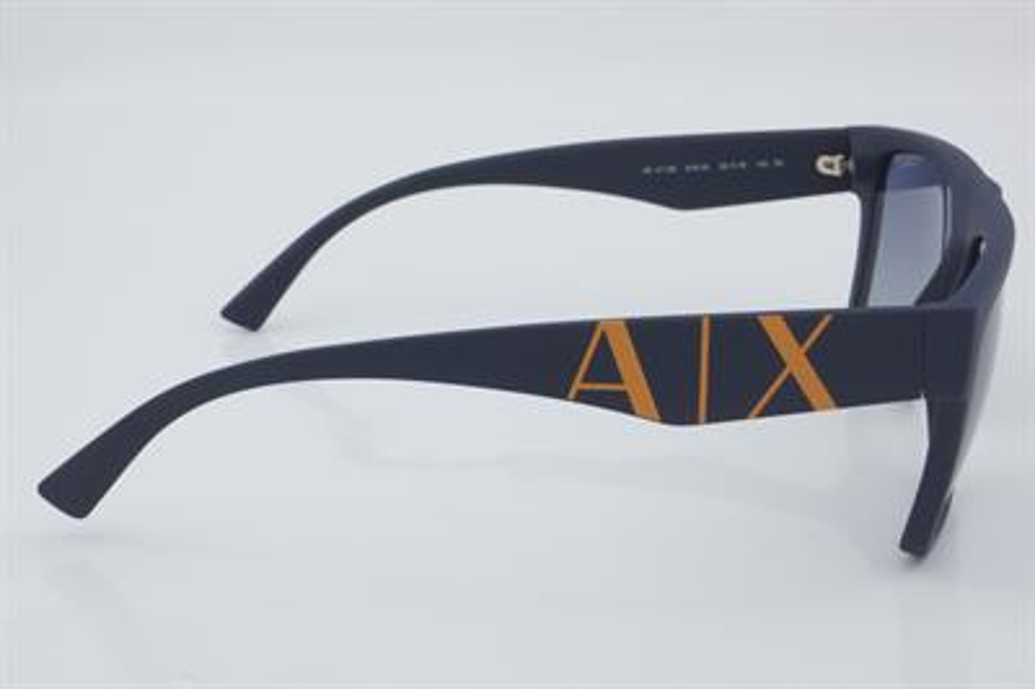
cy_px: 344
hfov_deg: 29.9
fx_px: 1939
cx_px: 518
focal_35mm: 68
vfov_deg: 20.1
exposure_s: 1/4
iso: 100
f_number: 32
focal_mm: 45
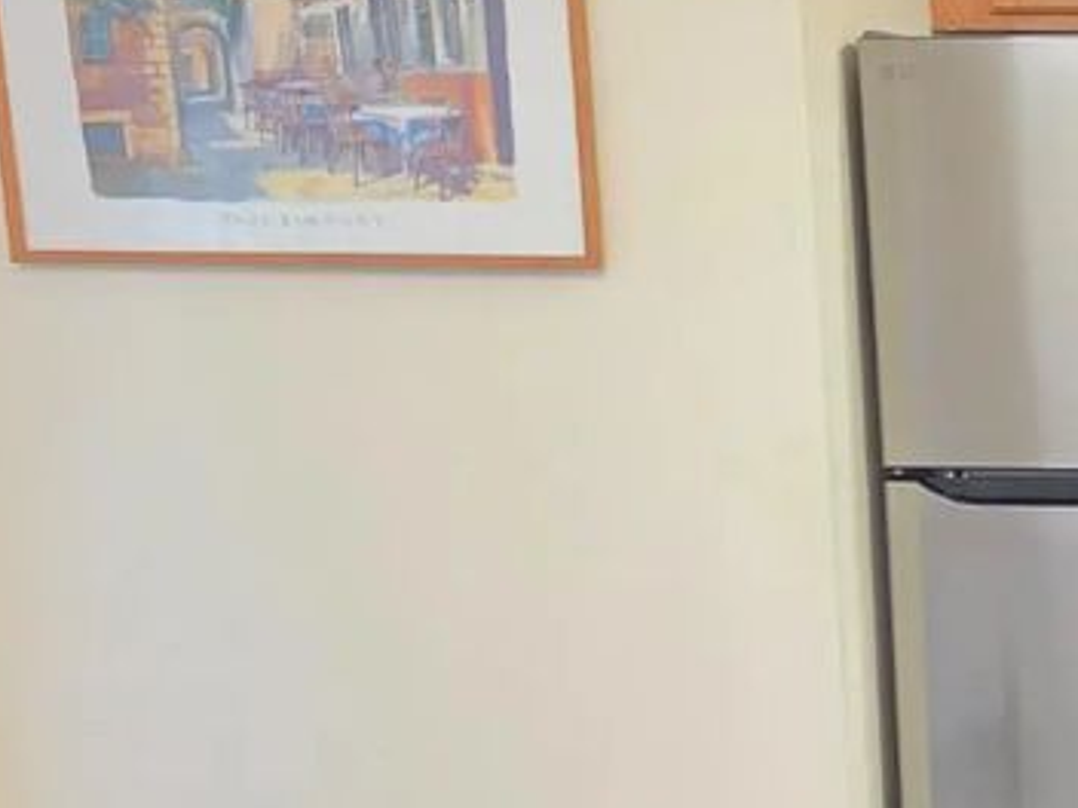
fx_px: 2086
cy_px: 692
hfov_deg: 25.2
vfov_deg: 21.5
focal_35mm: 67
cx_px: 1381
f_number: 1.4
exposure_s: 1/120
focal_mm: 6.5
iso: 400
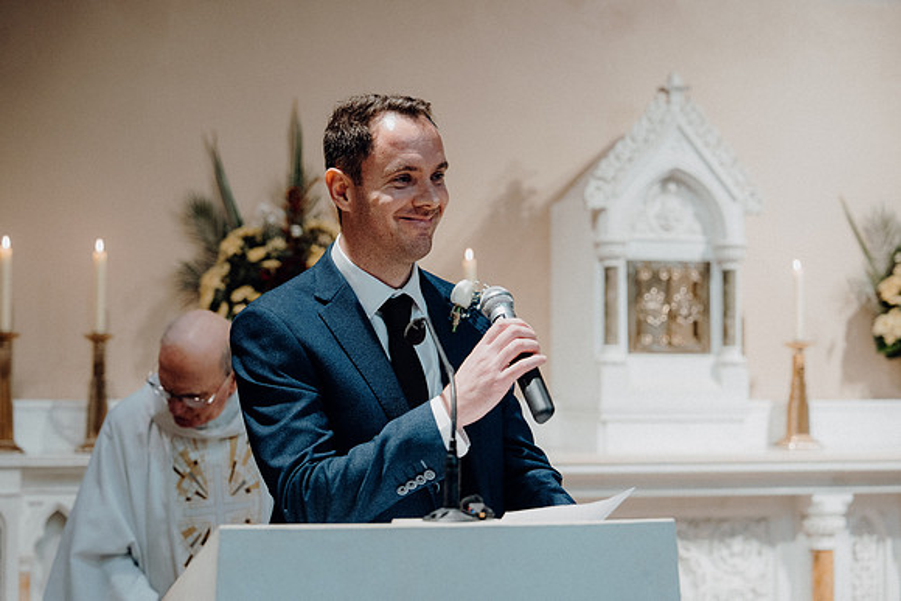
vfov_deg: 19.5
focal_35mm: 70
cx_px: 450
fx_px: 1752
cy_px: 300
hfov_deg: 28.8
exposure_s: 1/160
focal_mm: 70
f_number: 3.5
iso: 1600
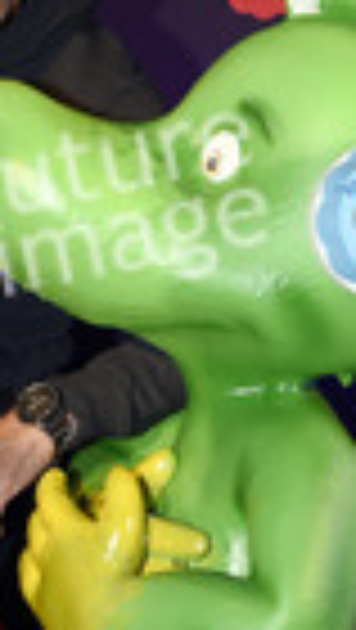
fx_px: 1507
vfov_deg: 23.5
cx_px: 167
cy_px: 446
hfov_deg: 13.5
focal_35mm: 90
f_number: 6.3
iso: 1600
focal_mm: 30
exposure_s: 1/125
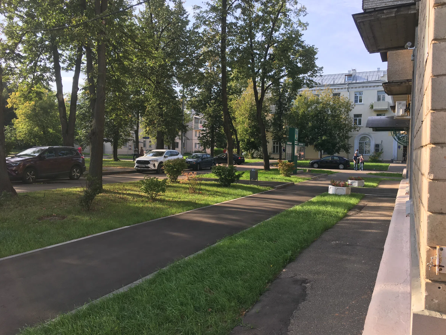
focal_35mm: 29
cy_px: 168
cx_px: 223
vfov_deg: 48.2
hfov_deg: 61.7
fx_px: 374
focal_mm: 4.15
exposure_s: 1/430
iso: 25
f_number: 2.2
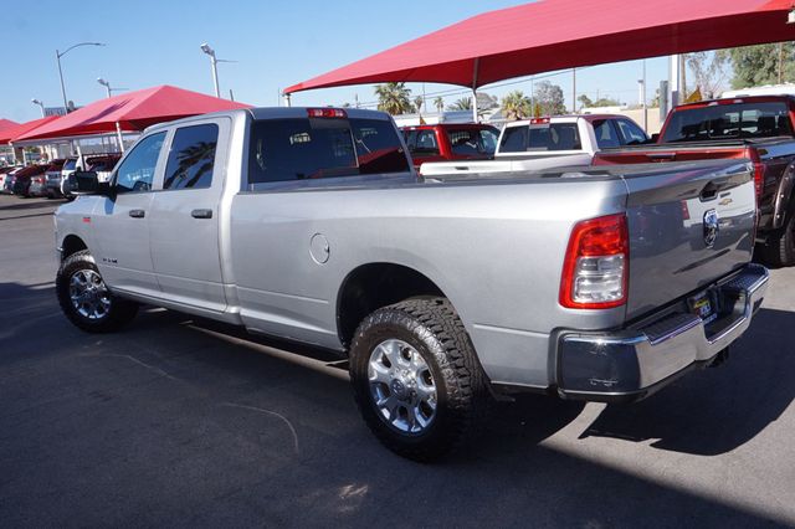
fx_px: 662
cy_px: 264
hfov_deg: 62.0
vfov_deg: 43.6
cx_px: 398
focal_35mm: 30
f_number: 10
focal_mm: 20
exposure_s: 1/125
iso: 100
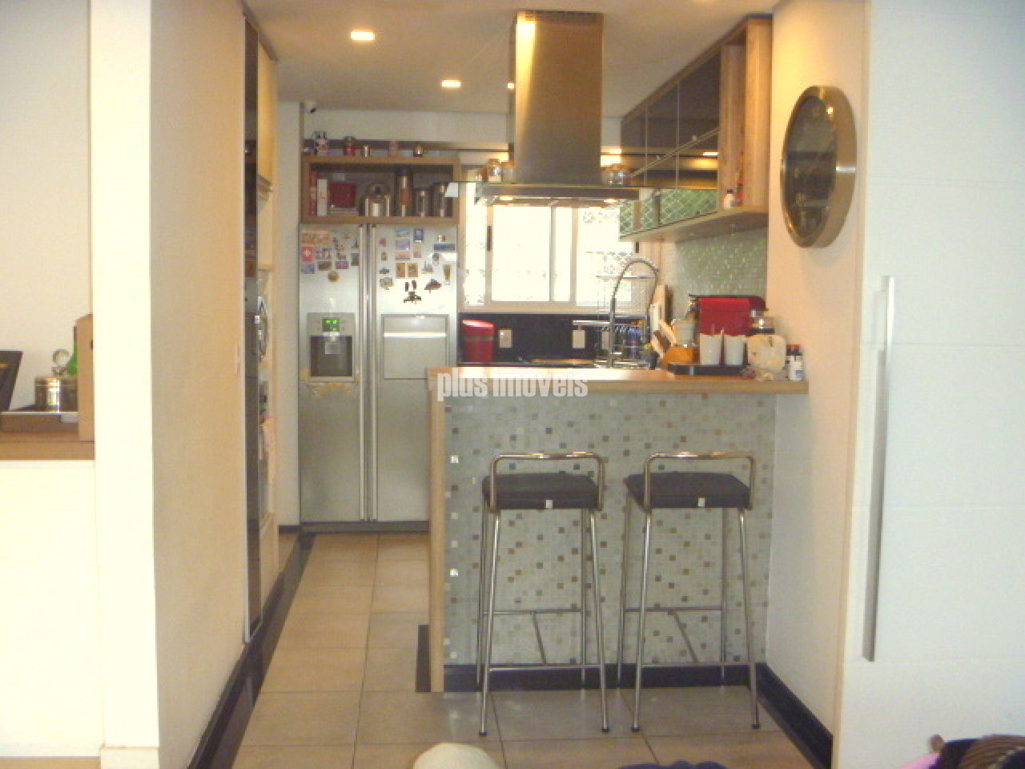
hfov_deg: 52.6
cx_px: 512
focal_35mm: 35
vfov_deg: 40.7
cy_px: 384
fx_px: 1036
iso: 250
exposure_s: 1/30
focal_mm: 6.3
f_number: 3.5
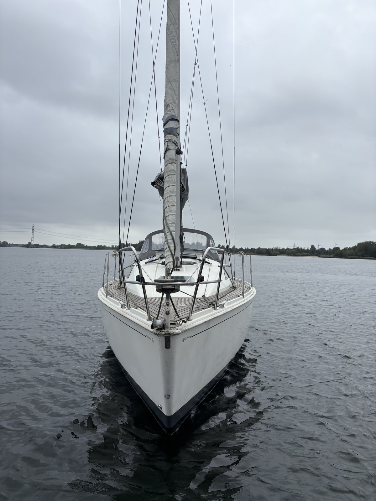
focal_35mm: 26
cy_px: 250
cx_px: 188
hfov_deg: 53.1
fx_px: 377
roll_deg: -3.2
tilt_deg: -0.3
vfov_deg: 67.3
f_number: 1.6
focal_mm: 5.96
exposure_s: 1/2639
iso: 50
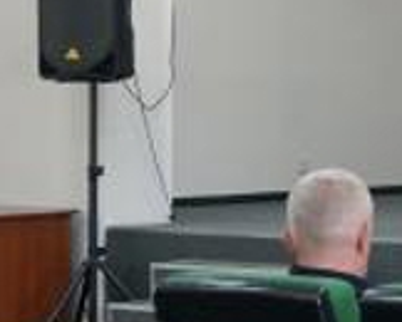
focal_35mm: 195
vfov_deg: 7.9
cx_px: 752
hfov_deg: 9.4
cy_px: 89
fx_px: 2323
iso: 2000
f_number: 4.5
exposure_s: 1/160
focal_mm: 30
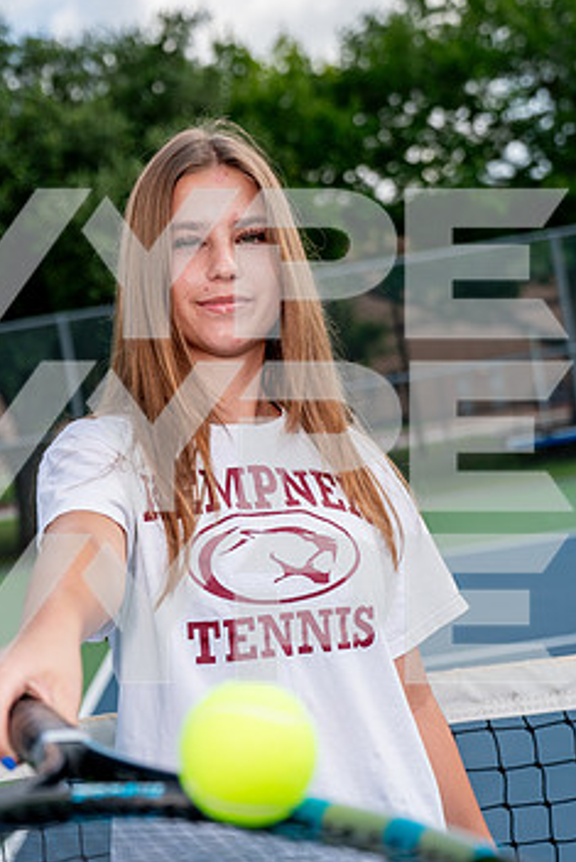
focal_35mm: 69
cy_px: 438
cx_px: 211
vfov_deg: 29.2
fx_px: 1654
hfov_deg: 19.7
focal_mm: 54
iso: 100
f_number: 4
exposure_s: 1/1000
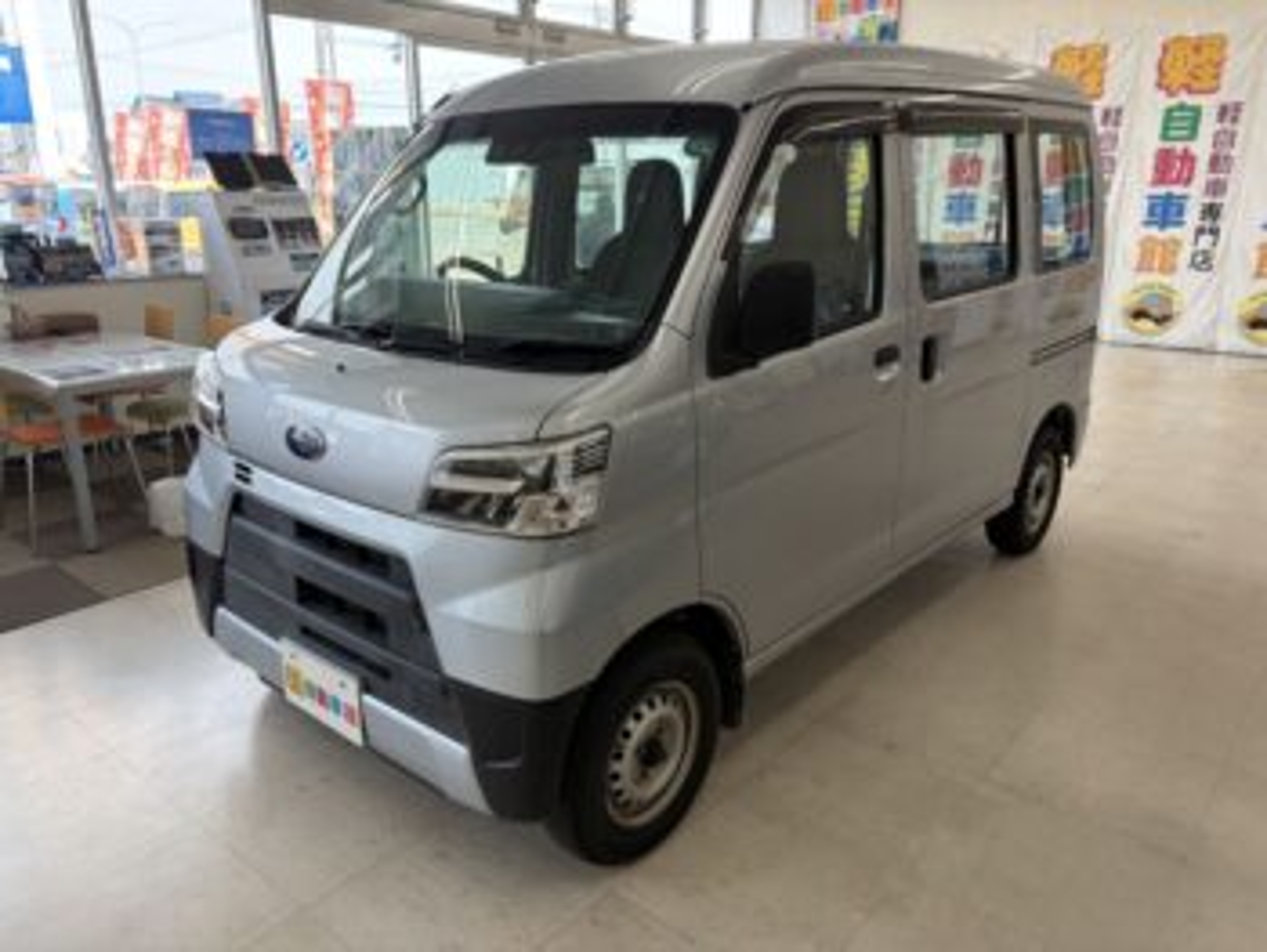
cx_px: 634
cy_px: 476
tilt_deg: -16.0
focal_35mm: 26
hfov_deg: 67.3
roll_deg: +0.1
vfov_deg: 53.1
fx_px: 952
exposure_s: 1/213
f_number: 1.6
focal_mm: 5.96
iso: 50
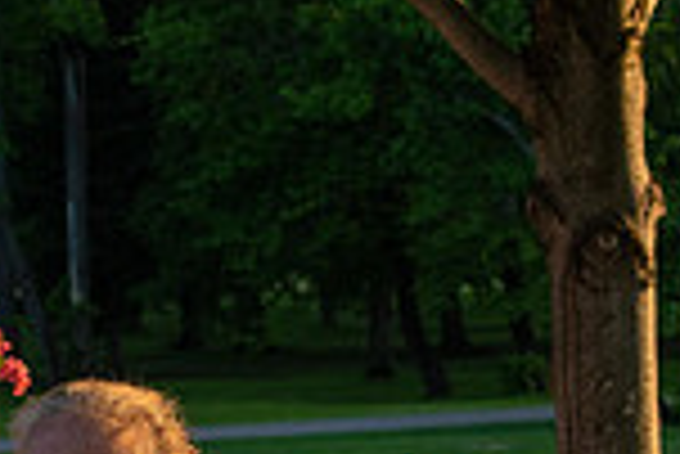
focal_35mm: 316
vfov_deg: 4.3
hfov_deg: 6.5
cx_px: -59
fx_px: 5975
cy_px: 677
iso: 360
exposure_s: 1/250
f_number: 8
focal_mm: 55
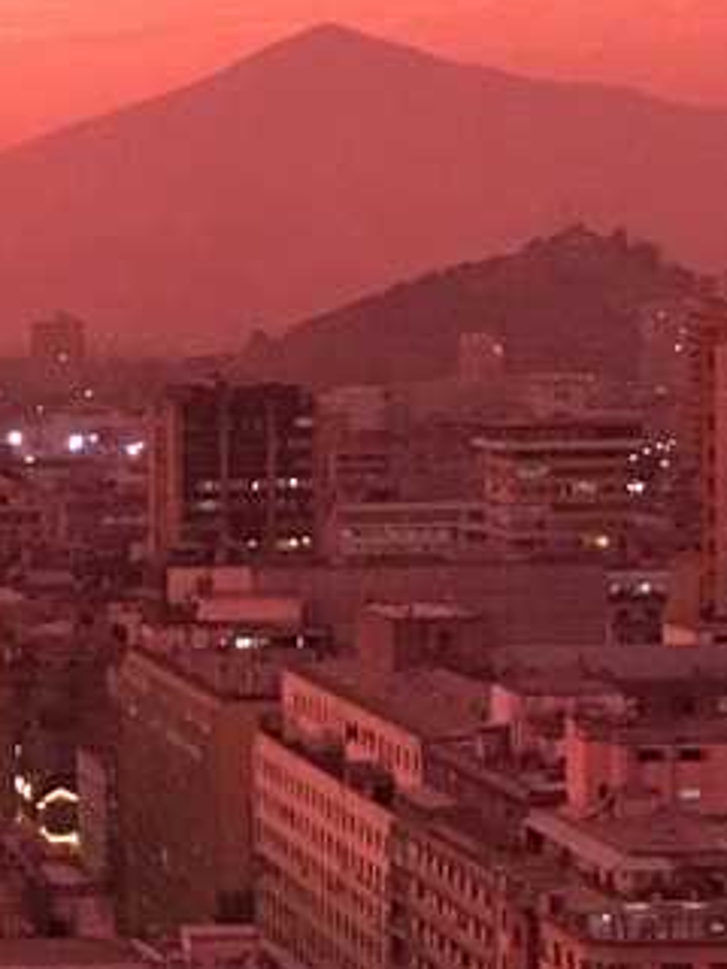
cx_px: -536
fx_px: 4060
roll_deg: +1.9
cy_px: 503
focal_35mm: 145
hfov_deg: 9.8
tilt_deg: -5.6
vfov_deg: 13.6
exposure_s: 1/25
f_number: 2.2
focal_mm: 4.15
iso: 200
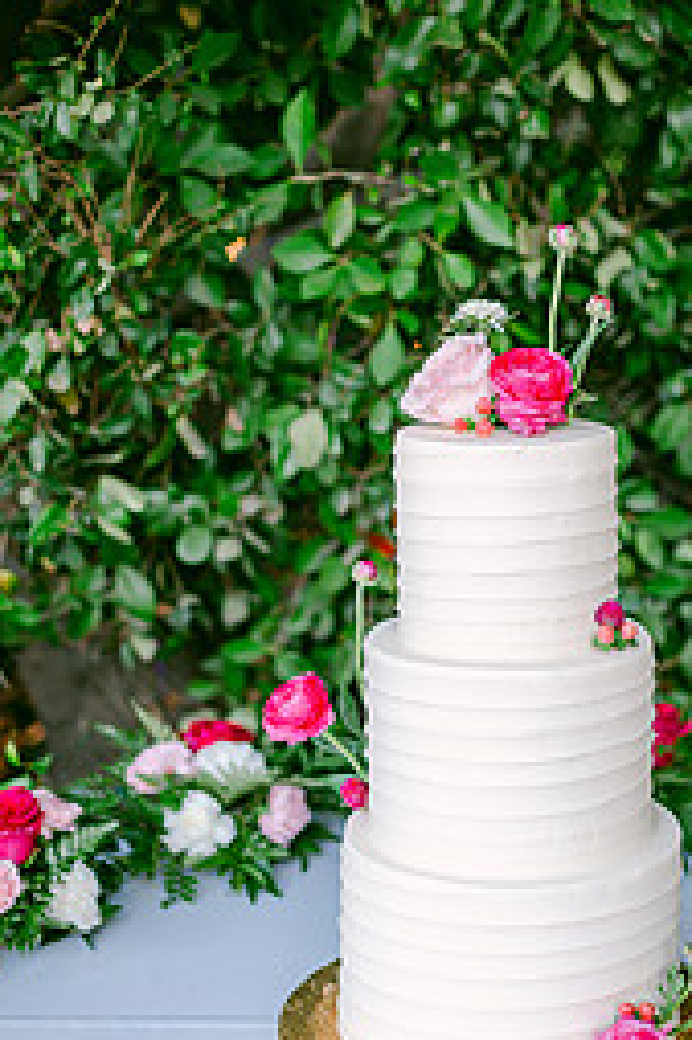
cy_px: 594
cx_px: 461
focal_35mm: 62
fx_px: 1790
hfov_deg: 21.8
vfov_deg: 32.4
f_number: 1.8
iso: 250
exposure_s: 1/160
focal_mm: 35
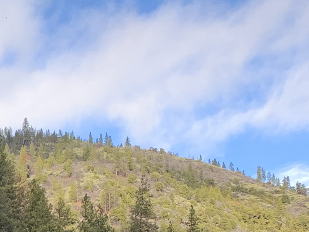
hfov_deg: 17.8
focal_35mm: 100
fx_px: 893
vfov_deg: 13.7
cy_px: 366
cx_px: -136
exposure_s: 1/297
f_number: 1.8
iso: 25
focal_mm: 4.25
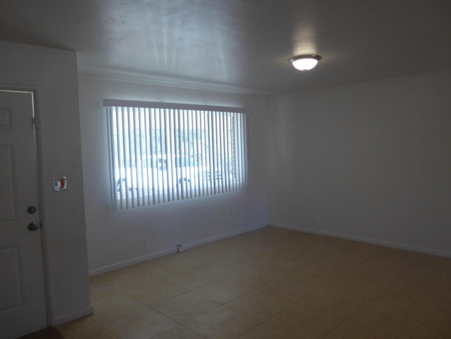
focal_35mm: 26
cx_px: 216
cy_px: 167
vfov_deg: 53.1
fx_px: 339
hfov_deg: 67.3
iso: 100
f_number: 3.3
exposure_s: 1/60
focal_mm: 4.3
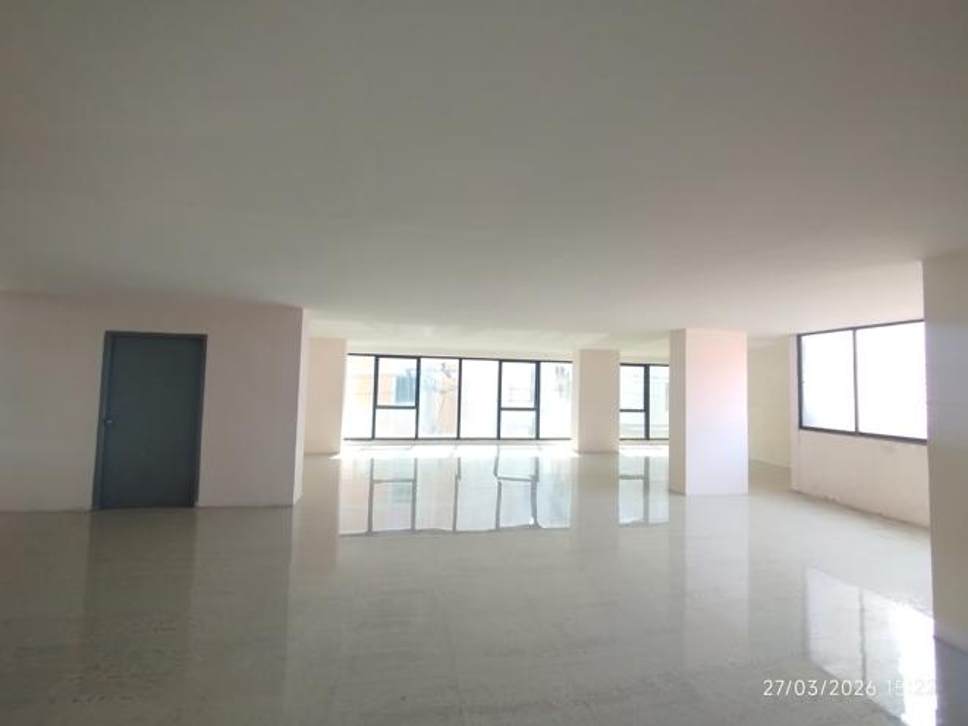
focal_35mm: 15
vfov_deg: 81.7
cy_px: 363
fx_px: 419
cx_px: 484
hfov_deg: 98.2
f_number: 2.2
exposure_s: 1/33
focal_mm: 1.65
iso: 80
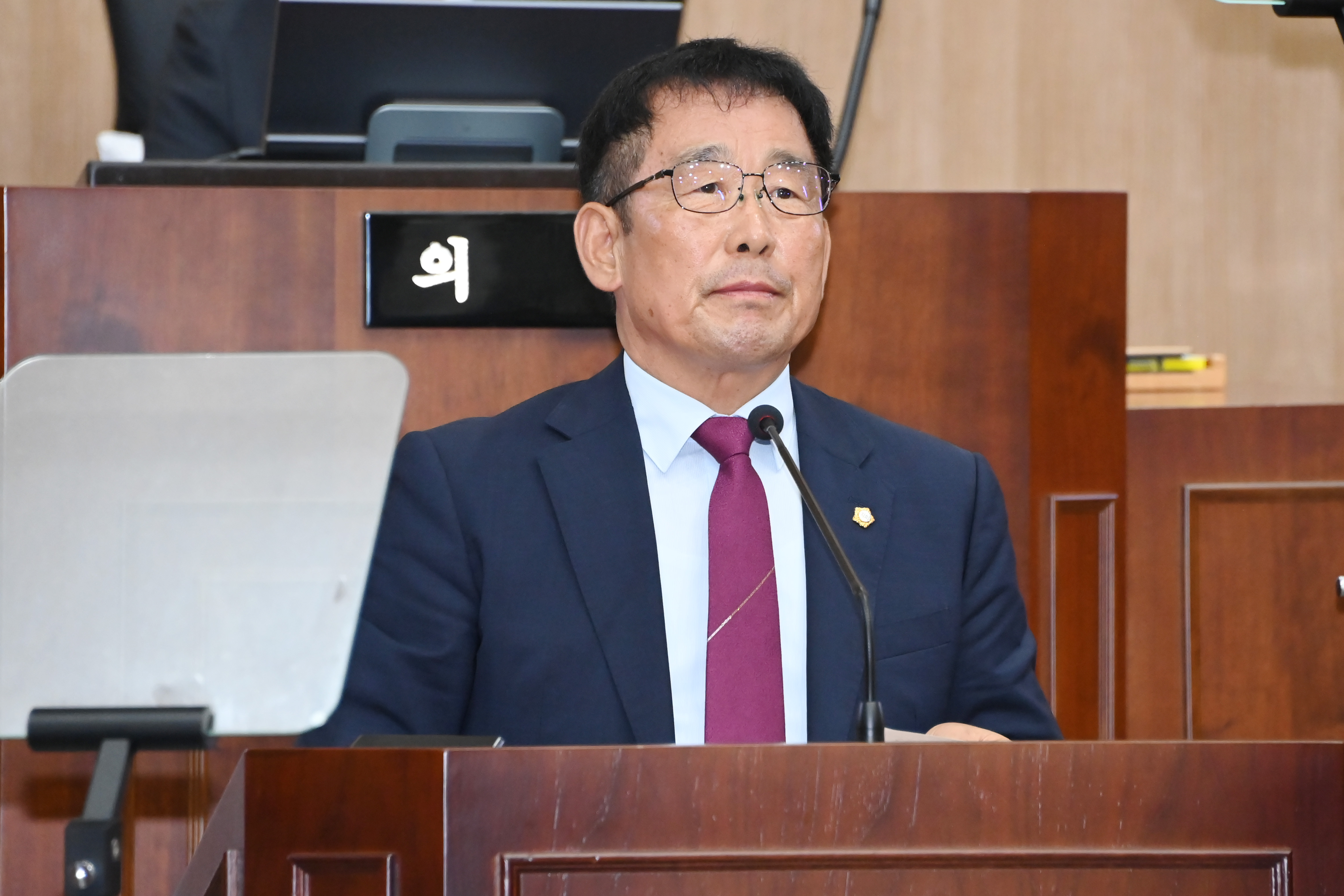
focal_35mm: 358
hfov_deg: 5.8
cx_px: 734
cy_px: 457
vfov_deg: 3.8
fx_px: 13365
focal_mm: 300
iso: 6400
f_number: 6.3
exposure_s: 1/200
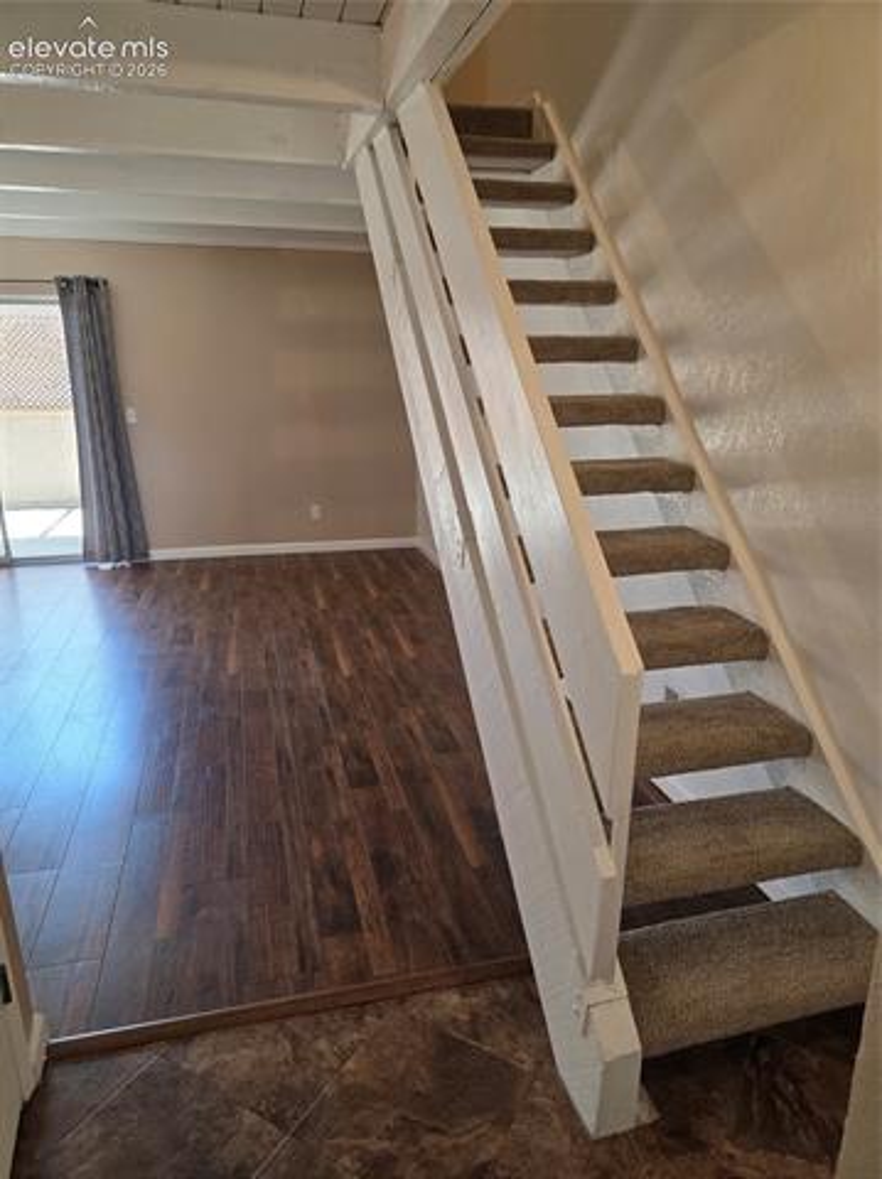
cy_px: 590
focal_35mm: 23
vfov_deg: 74.0
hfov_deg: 58.8
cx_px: 441
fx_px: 783
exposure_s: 1/120
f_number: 1.7
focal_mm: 6.3
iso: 125
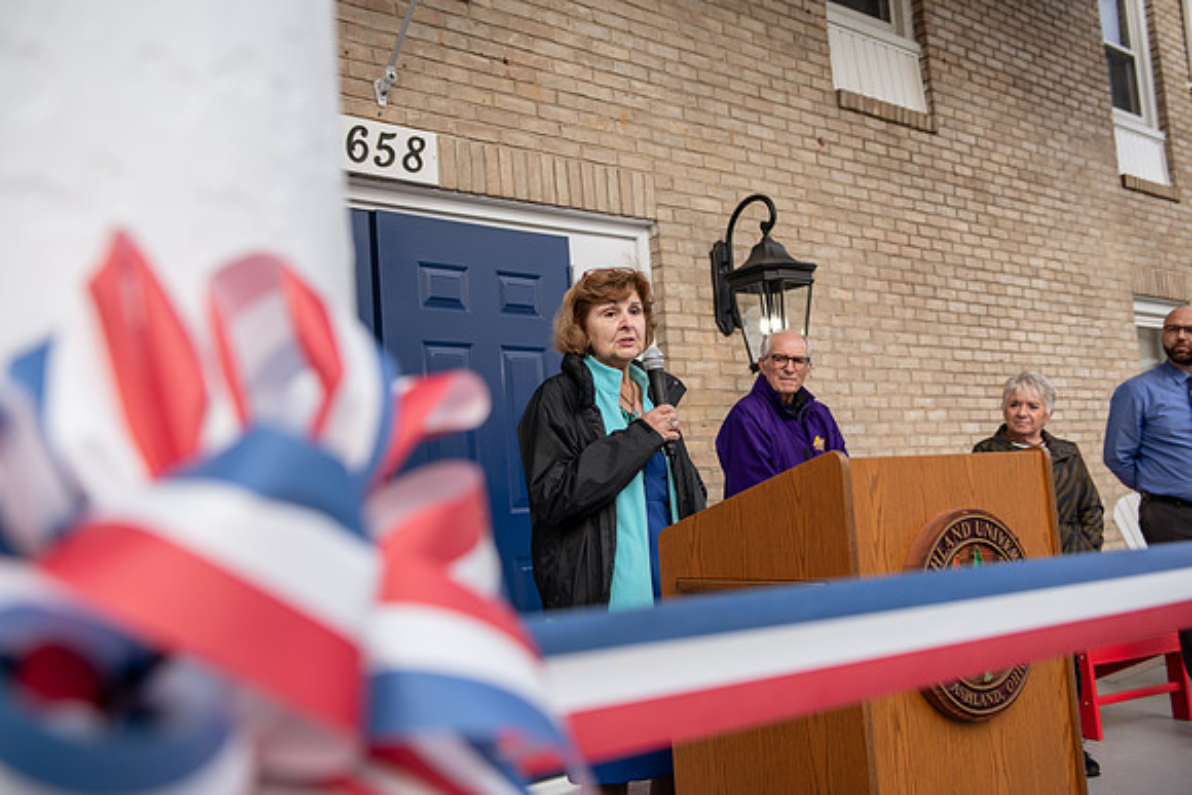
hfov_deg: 54.4
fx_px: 1159
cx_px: 596
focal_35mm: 35
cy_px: 398
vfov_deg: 37.9
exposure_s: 1/320
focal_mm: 35
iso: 160
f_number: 3.5
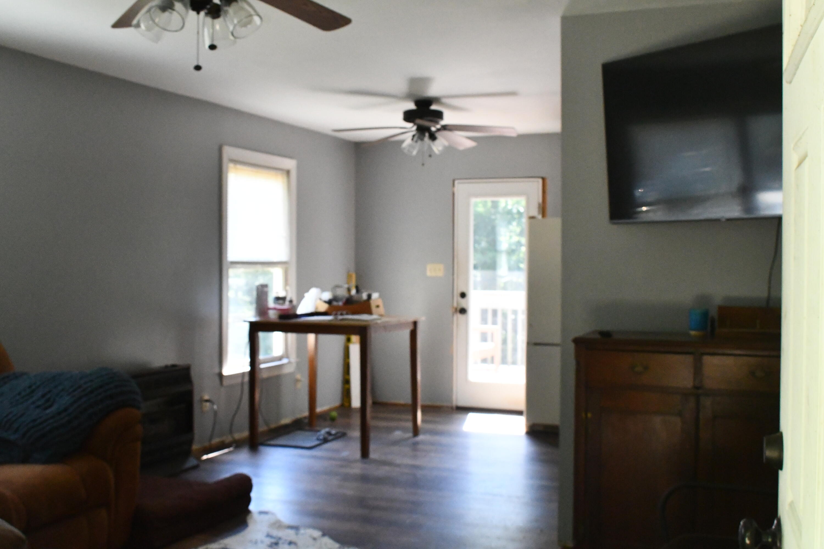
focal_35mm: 40
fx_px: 915
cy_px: 274
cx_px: 412
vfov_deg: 33.4
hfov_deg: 48.5
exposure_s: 1/400
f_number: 10
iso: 8000
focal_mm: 27
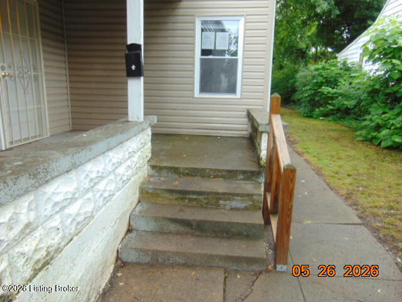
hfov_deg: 69.4
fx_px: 290
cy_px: 151
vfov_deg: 54.9
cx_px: 201
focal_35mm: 25
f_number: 3
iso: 100
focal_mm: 4.5
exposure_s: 1/30
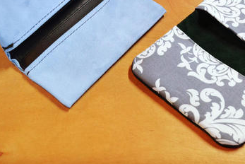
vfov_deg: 23.4
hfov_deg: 34.9
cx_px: 146
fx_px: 388
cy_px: 30
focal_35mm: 57
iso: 2500
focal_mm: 22
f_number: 4
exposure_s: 1/60
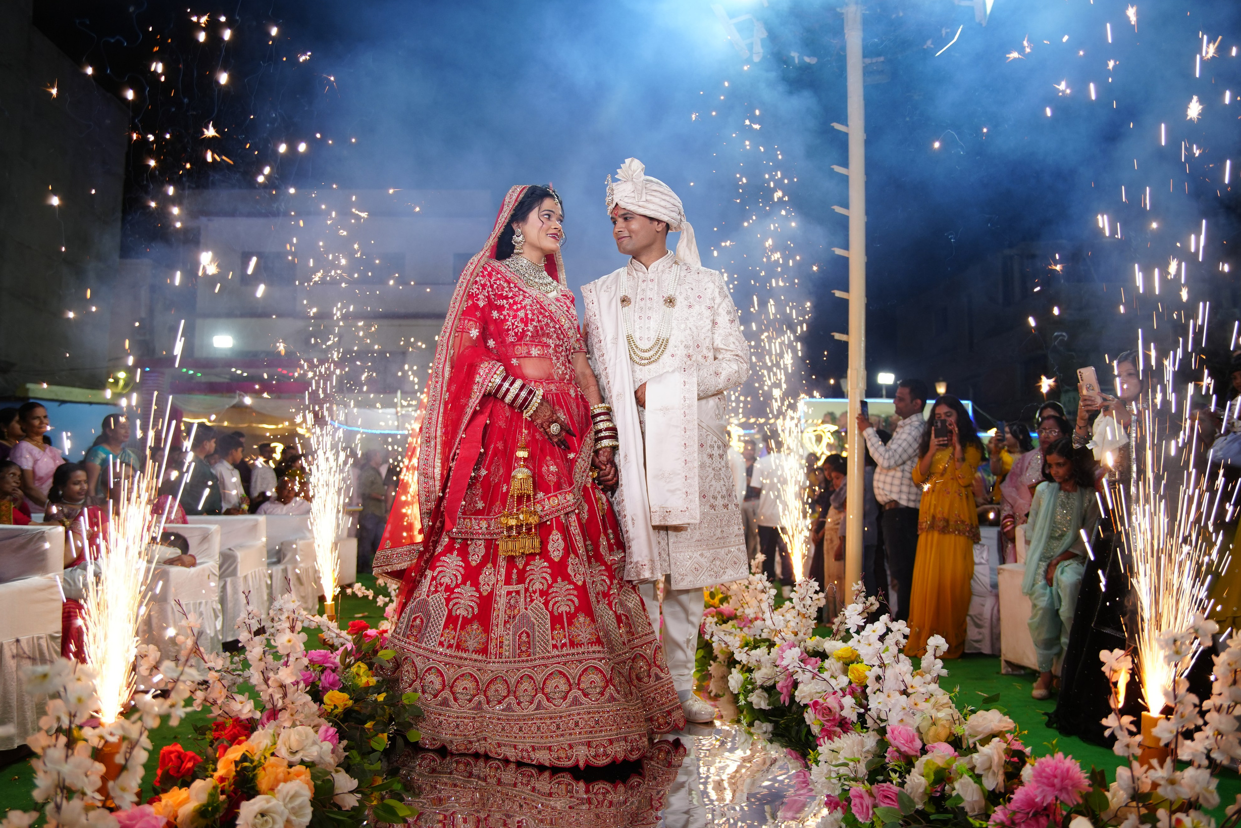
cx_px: 635
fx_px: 862
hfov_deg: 71.5
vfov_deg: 51.3
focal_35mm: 25
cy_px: 429
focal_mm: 24
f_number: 2.8
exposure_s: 1/200
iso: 400
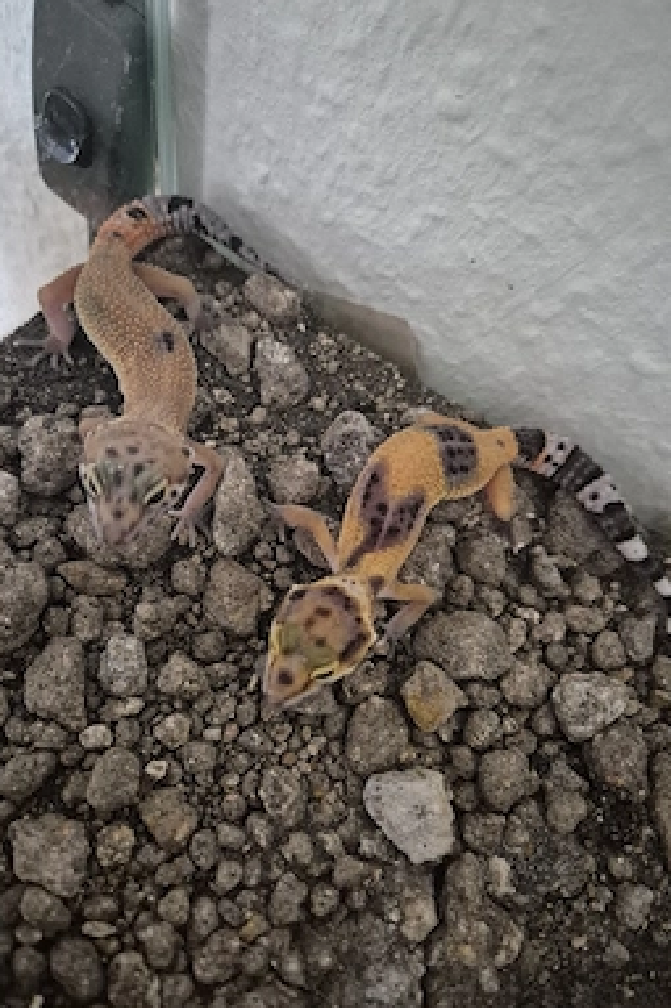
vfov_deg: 71.5
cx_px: 316
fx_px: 700
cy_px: 500
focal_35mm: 25
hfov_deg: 51.2
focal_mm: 5.4
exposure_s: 1/33
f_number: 1.8
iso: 1600
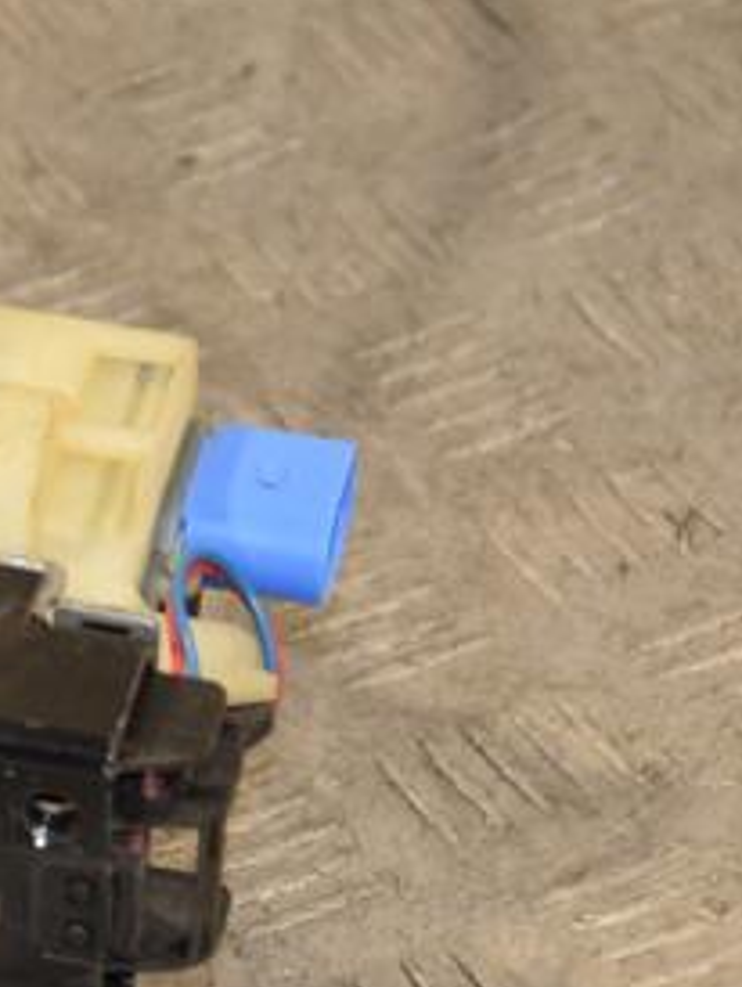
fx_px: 6306
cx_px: -47
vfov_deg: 8.9
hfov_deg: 6.7
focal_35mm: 221
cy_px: 584
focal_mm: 70
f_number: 5.3
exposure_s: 1/160
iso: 800
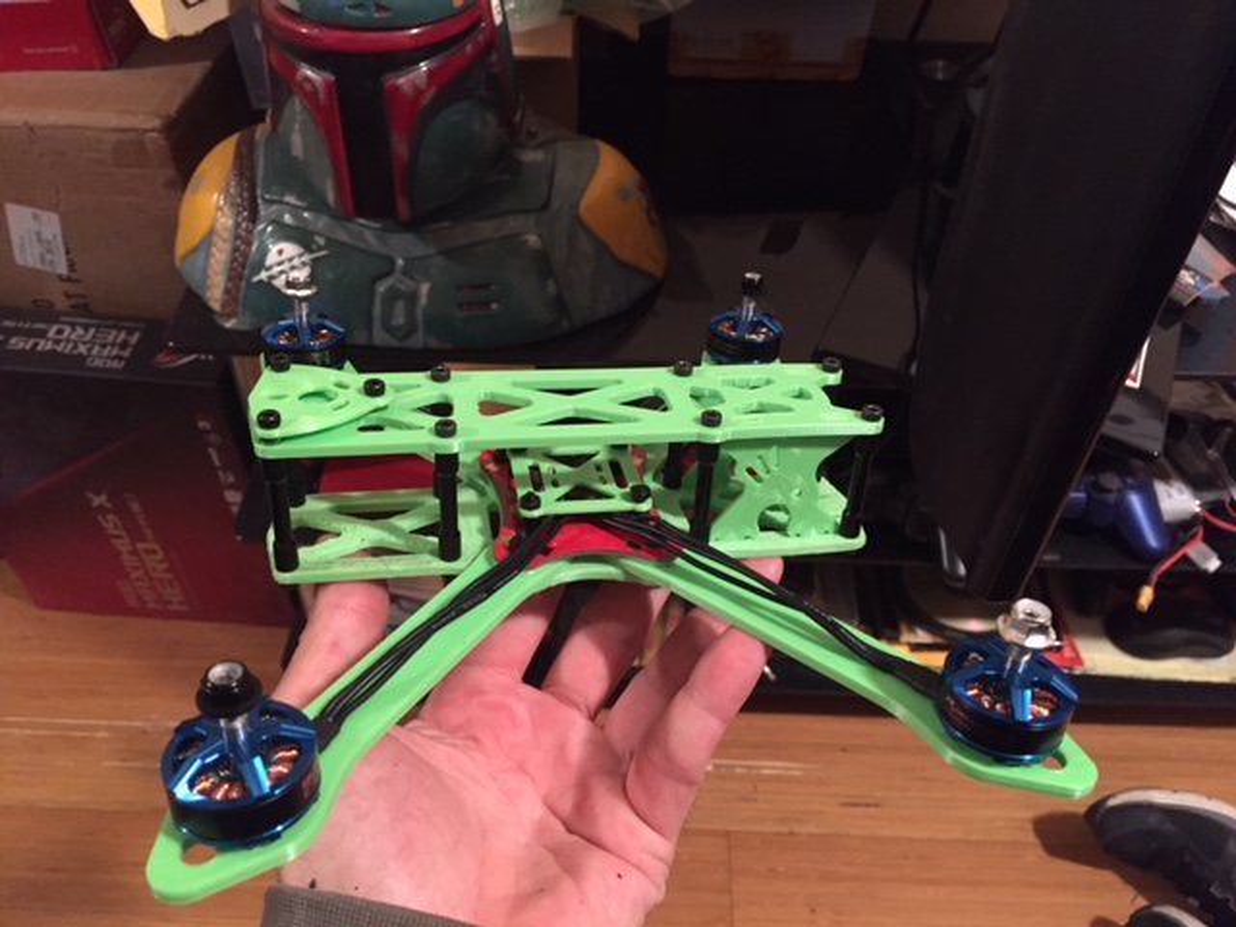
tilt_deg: -45.0
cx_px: 618
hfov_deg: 61.7
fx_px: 1035
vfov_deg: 48.2
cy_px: 464
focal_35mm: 29
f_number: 2.2
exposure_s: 1/15
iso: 320
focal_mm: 4.15
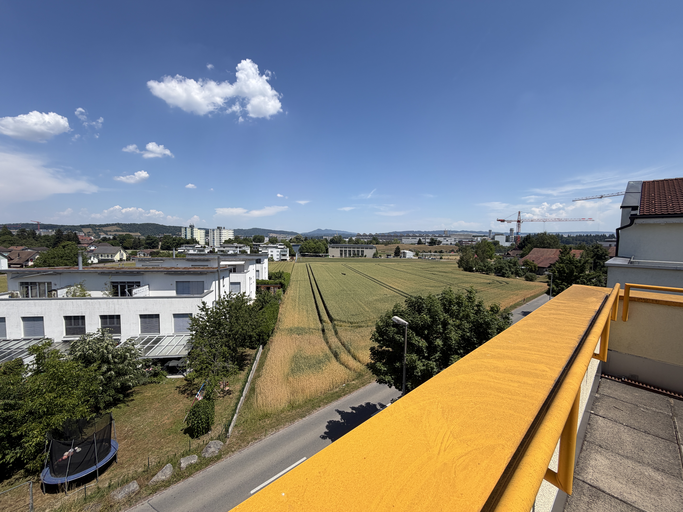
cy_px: 256
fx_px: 276
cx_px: 342
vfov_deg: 85.7
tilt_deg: -4.1
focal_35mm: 14
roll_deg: -1.1
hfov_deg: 102.1
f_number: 2.2
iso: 20
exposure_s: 1/1068
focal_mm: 2.22
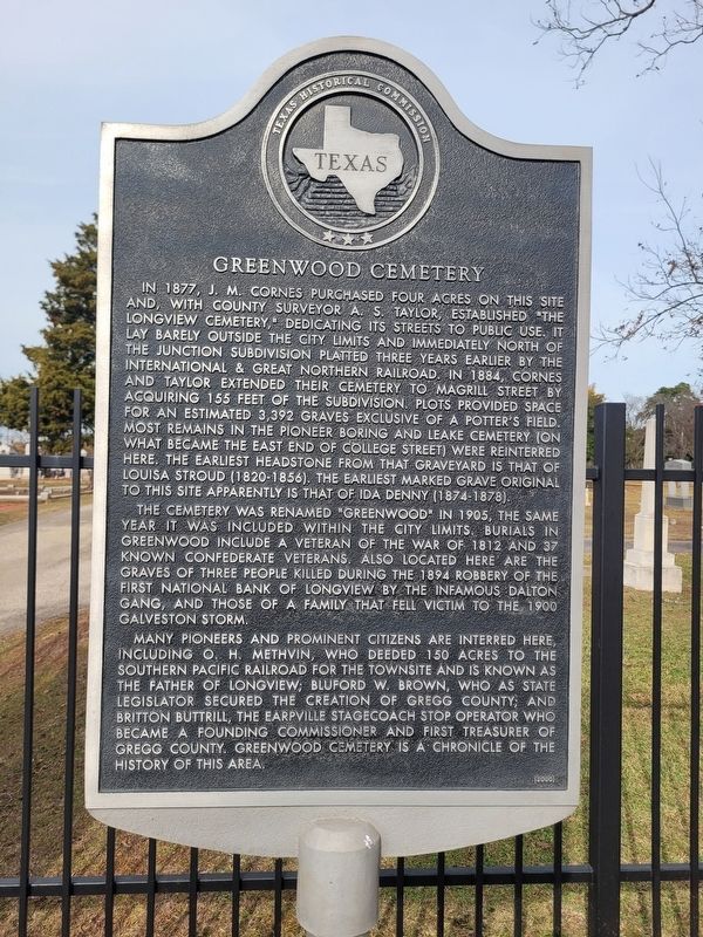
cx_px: 352
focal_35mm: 26
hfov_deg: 53.1
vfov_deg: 67.3
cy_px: 468
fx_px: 704
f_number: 1.8
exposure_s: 1/1384
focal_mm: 5.4
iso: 40
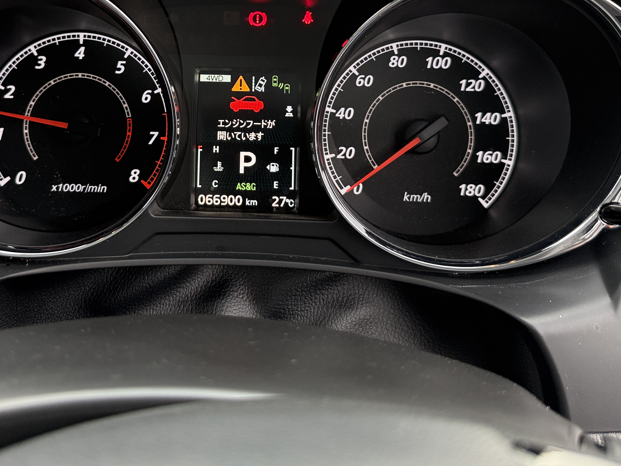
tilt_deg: -19.1
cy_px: 91
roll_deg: -2.9
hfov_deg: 46.4
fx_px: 718
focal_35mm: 40
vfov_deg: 34.8
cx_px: 239
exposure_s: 1/109
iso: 200
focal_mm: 6.76
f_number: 1.78
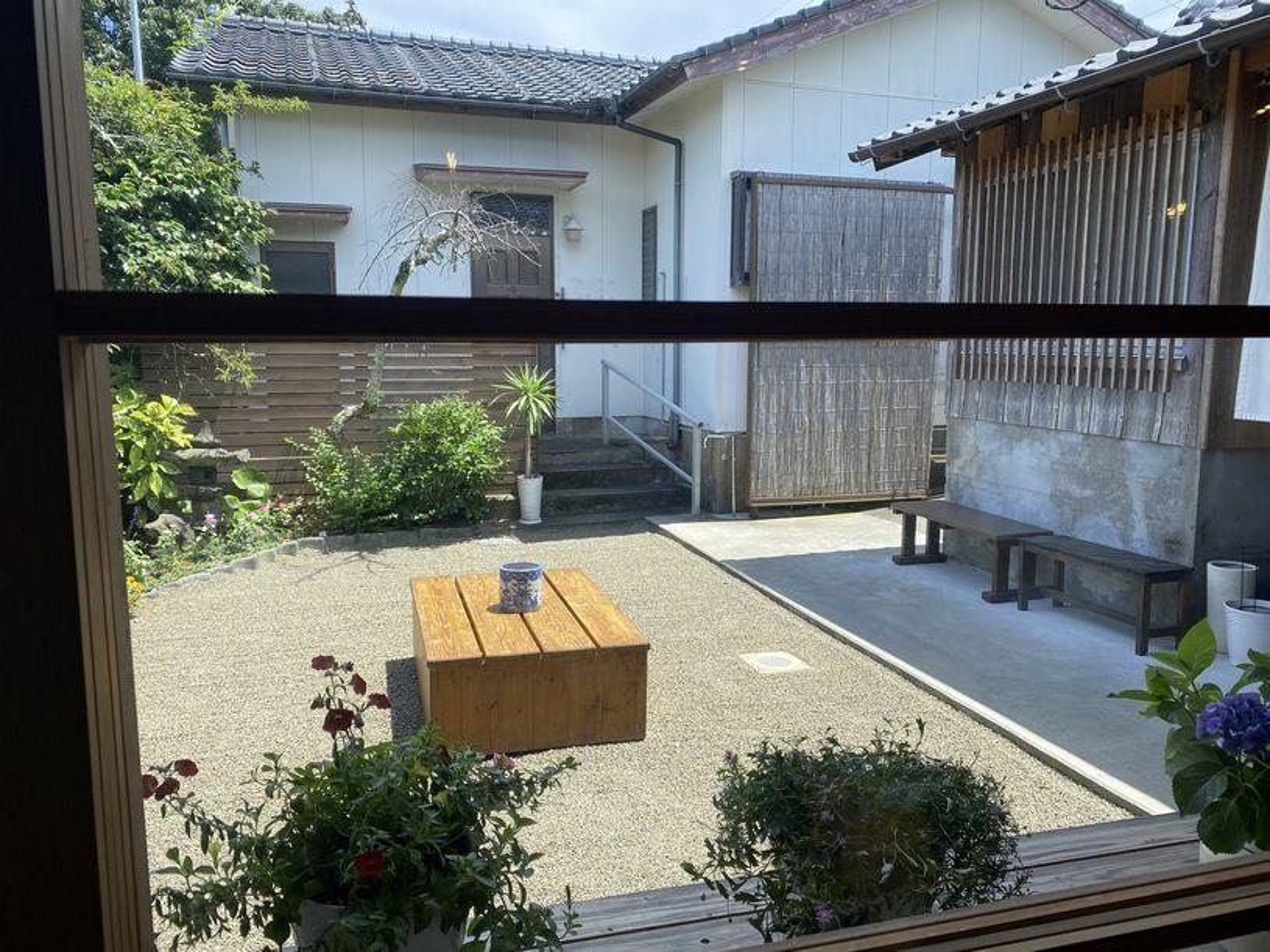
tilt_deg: -7.8
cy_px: 476
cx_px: 635
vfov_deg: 53.1
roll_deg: -0.7
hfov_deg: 67.3
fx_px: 954
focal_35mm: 26
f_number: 1.8
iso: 32
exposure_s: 1/805
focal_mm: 4.25
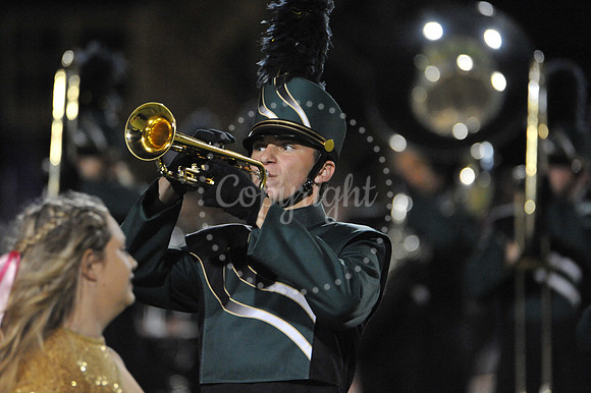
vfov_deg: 2.3
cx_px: 296
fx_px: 9844
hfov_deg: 3.4
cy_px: 196
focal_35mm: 600
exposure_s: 1/160
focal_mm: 600
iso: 6400
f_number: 6.3
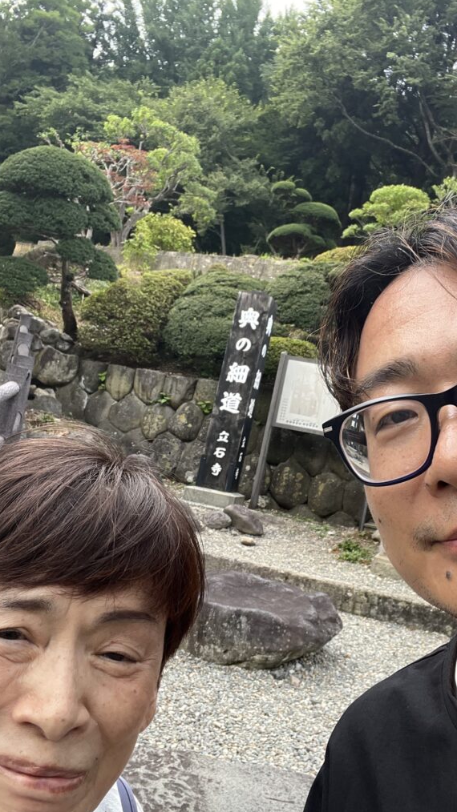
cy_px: 406
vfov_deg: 59.5
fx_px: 711
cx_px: 277
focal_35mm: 33
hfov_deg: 35.5
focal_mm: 2.71
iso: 32
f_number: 2.2
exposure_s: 1/121
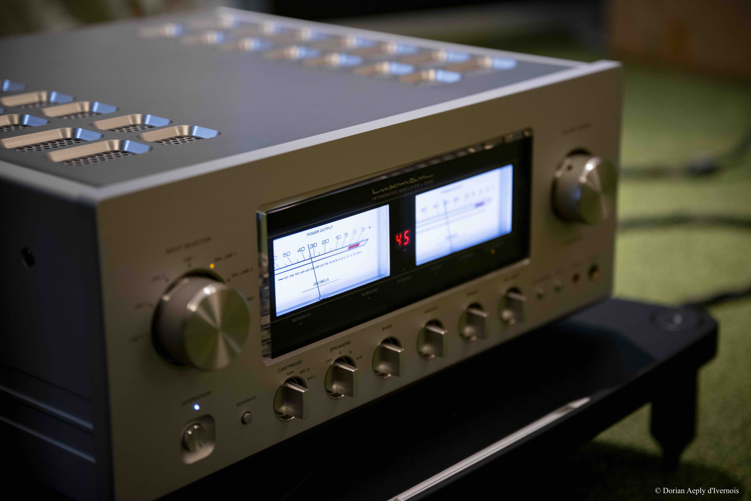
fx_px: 1460
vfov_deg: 19.5
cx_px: 376
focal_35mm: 70
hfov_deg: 28.8
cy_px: 250
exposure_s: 1/125
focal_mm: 70
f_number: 2.8
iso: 1600
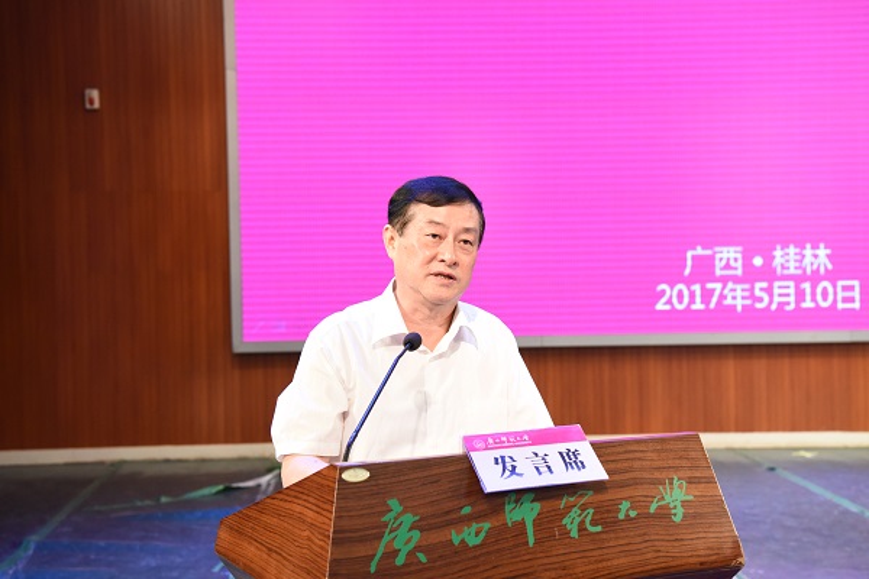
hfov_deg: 38.2
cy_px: 290
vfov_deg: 26.0
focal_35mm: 52
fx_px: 1255
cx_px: 434
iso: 3200
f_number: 5.6
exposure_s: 1/160
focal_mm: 52
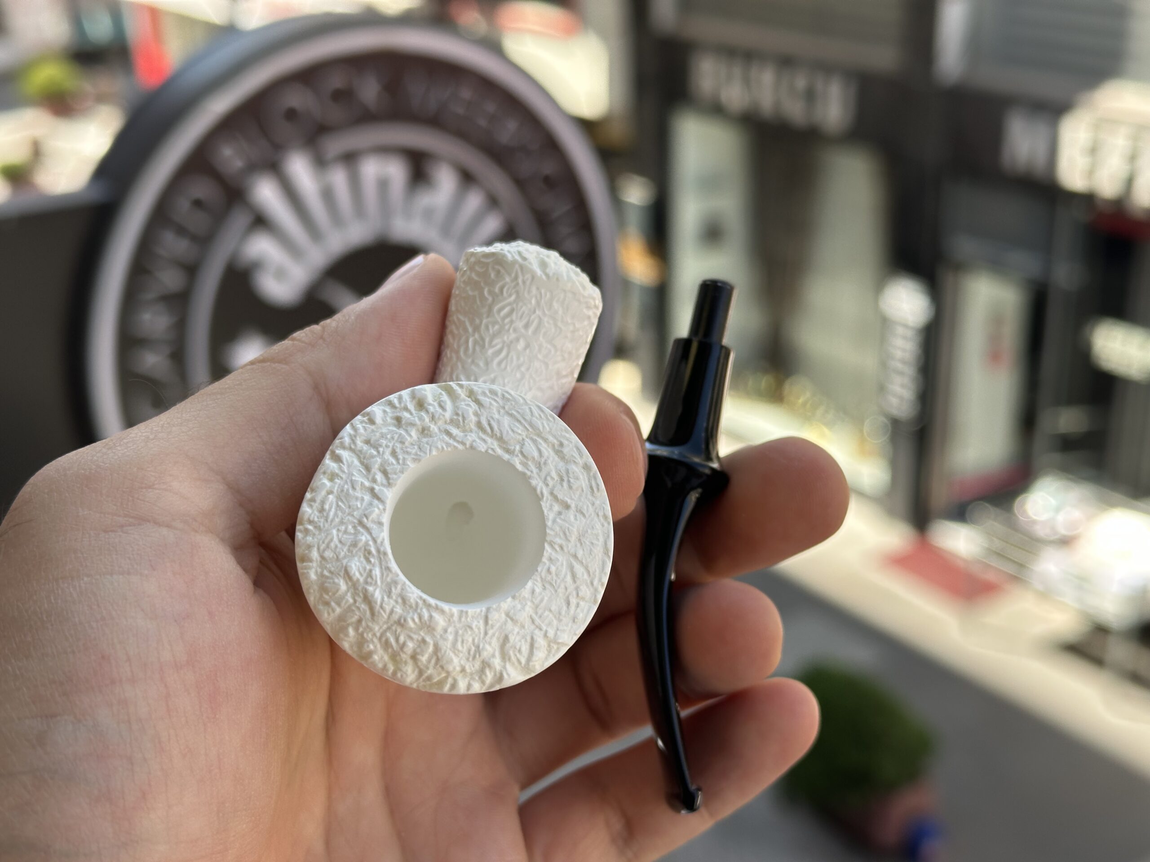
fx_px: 1595
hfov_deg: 39.7
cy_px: 431
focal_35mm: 48
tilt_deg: -22.1
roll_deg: +1.0
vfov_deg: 30.3
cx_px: 575
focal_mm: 6.86
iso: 64
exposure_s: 1/810
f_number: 1.78
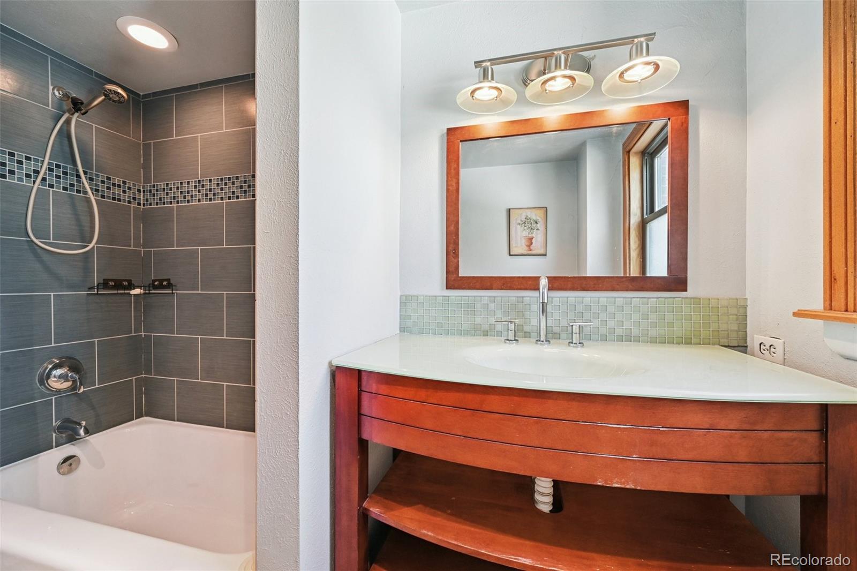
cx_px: 428
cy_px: 286
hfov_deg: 104.3
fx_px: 333
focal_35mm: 14
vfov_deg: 81.2
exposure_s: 1/6
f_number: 10
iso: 400
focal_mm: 14
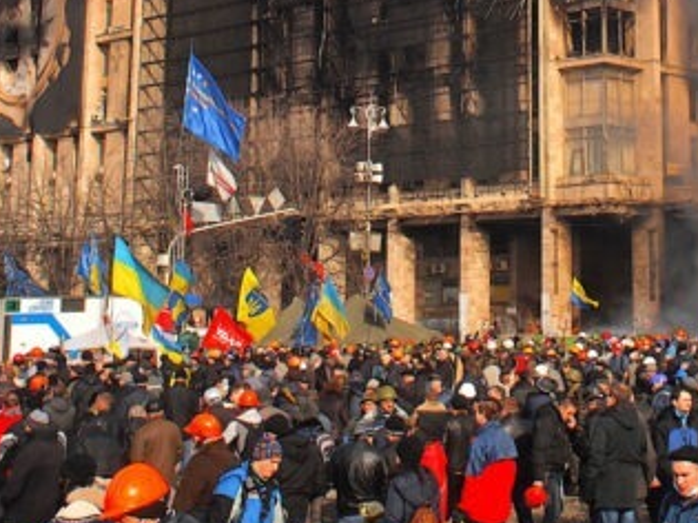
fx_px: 1673
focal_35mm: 83
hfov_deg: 23.3
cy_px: -86
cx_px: 550
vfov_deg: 17.1
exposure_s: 1/1250
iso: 200
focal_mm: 17
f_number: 5
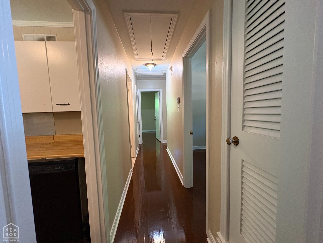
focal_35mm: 14
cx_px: 162
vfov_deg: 85.7
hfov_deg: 102.1
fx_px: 131
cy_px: 122
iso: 320
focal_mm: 2.22
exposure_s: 1/60
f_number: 2.2
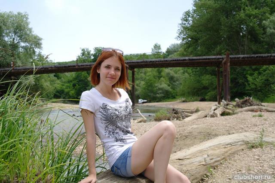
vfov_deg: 35.0
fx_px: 290
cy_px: 92
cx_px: 138
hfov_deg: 50.7
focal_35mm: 38
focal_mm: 25
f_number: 5.6
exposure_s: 1/180
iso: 100
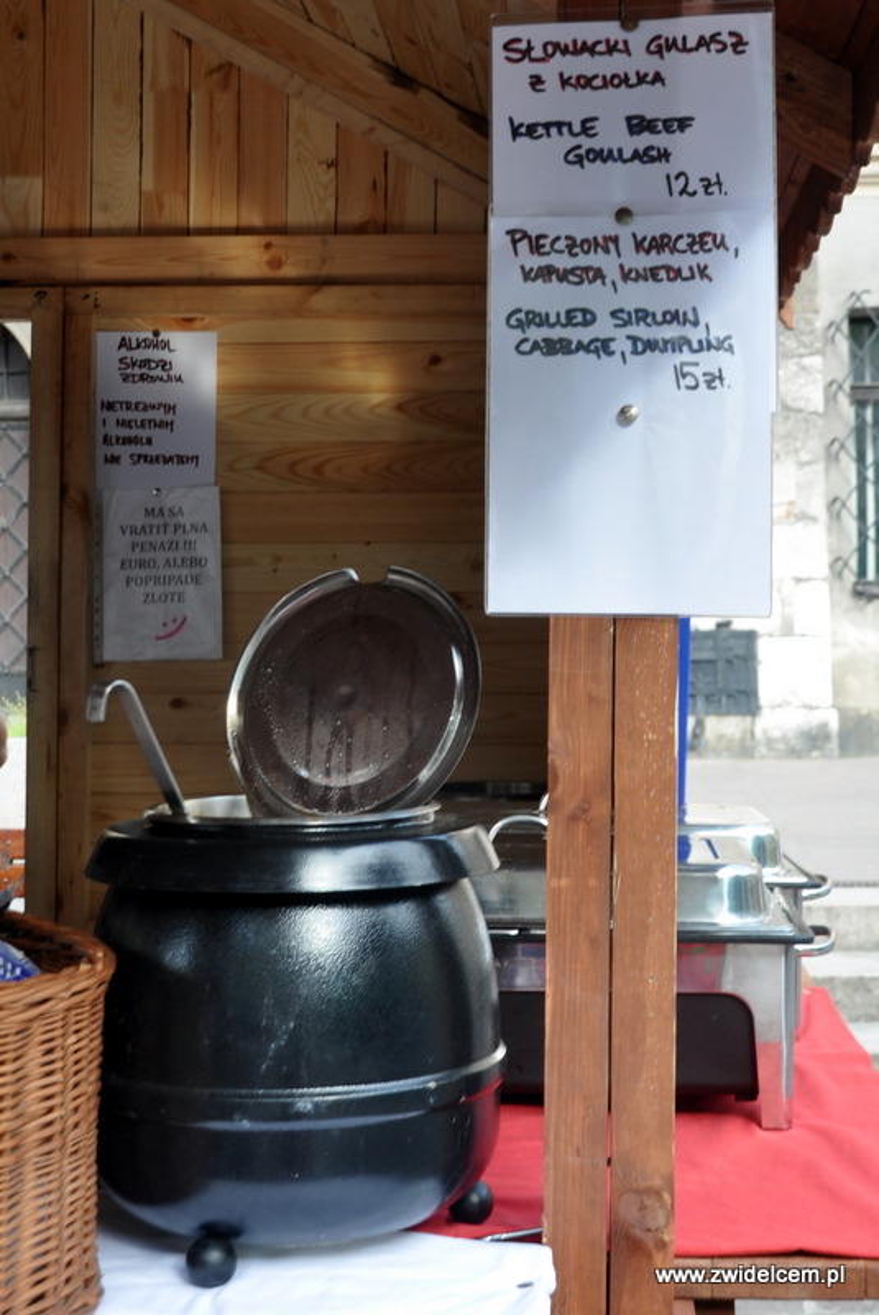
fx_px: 1425
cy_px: 658
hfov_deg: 34.3
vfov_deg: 49.5
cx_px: 440
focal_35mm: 39
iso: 220
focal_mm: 26
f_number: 5.6
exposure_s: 1/125
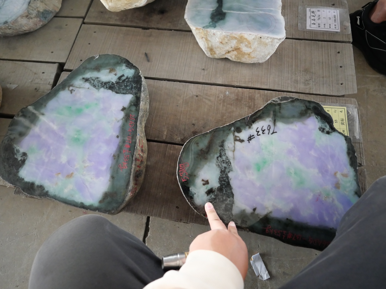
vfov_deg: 71.6
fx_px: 201
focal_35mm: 18
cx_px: 193
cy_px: 144
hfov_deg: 87.8
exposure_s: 1/125
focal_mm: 9
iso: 2500
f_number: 1.7
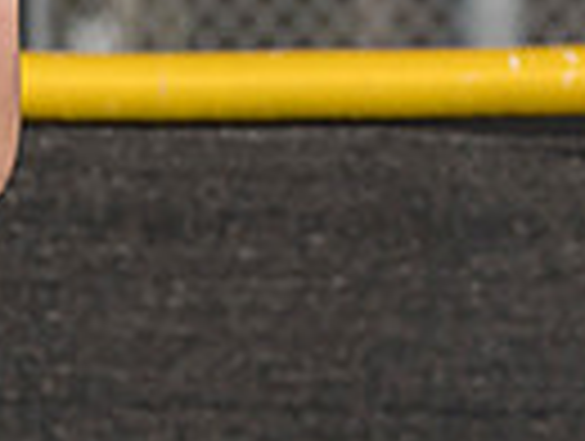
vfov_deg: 0.5
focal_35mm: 2754
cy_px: 425
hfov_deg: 0.7
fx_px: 46628
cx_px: -274
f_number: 6.3
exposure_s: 1/1600
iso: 400
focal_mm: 300
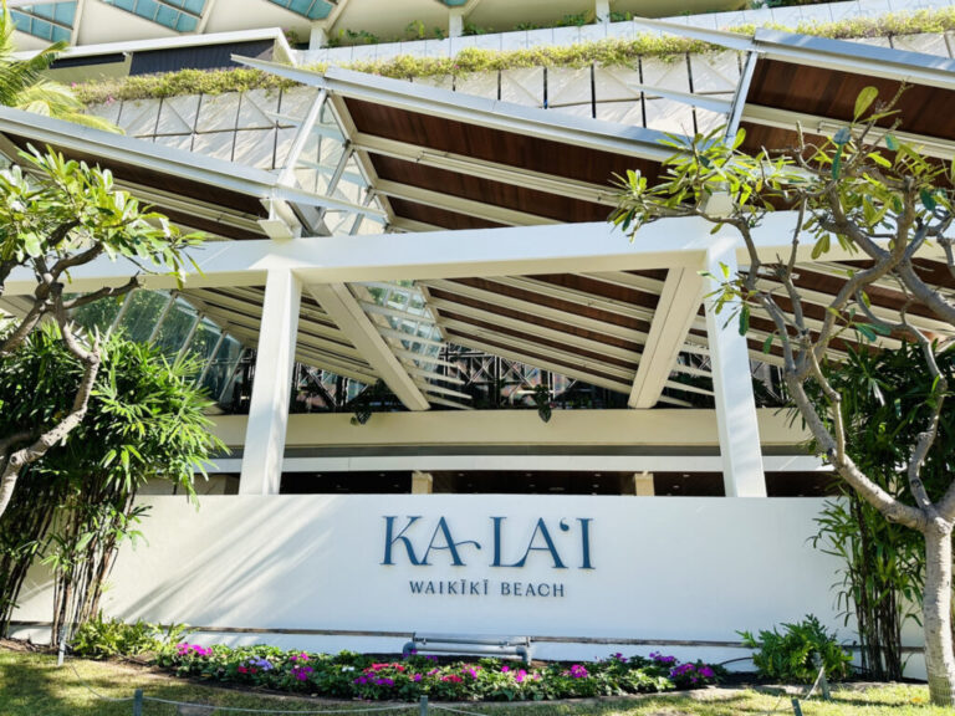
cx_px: 478
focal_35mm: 24
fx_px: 662
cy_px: 358
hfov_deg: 71.6
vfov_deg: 56.8
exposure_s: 1/1144
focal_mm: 6.86
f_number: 1.78
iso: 80
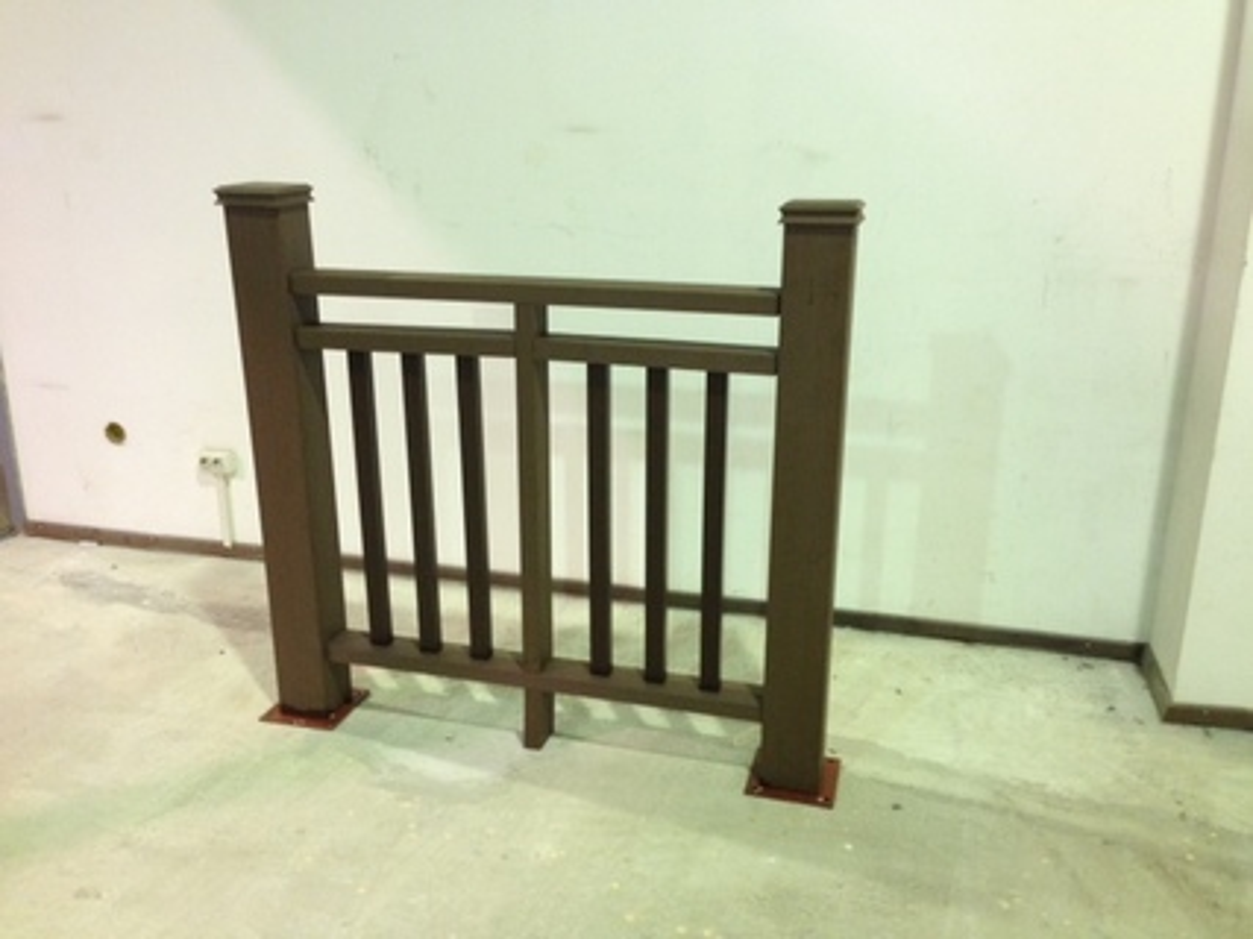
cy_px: 470
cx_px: 626
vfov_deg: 42.9
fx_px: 1194
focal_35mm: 33
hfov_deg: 55.4
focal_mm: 4.12
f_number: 2.4
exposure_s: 1/20
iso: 160
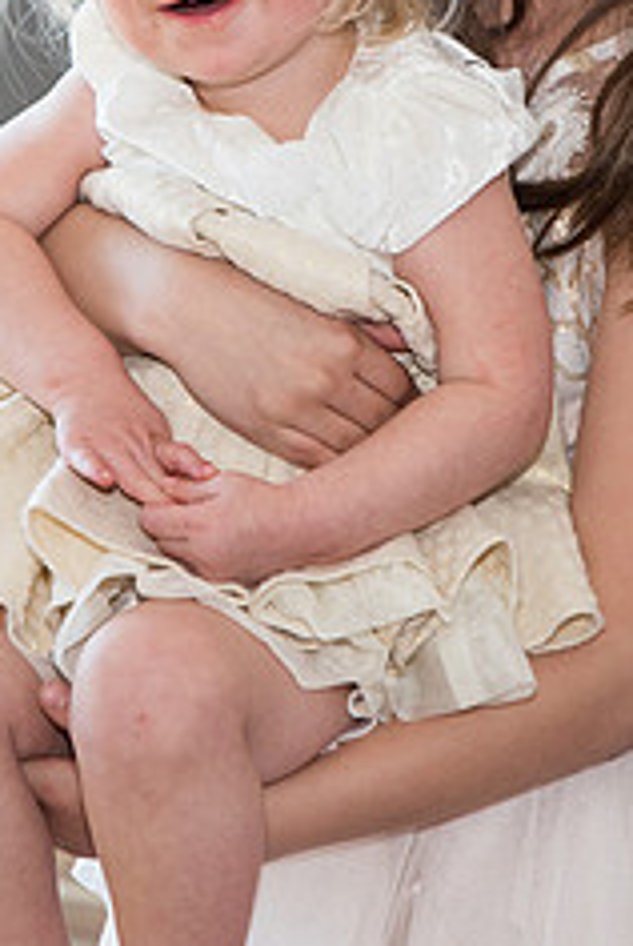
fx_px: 5601
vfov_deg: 9.6
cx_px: 164
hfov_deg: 6.5
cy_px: -12
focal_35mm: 213
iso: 320
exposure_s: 1/160
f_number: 3.2
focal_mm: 68
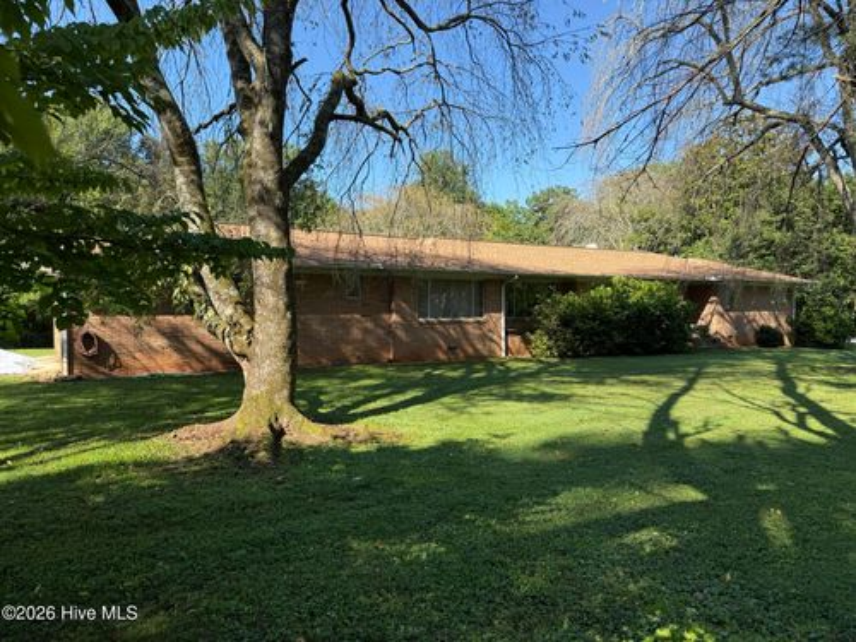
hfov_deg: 71.6
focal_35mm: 24
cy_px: 321
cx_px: 428
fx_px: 593
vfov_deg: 56.8
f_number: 1.78
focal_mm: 6.76
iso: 80
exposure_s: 1/1410
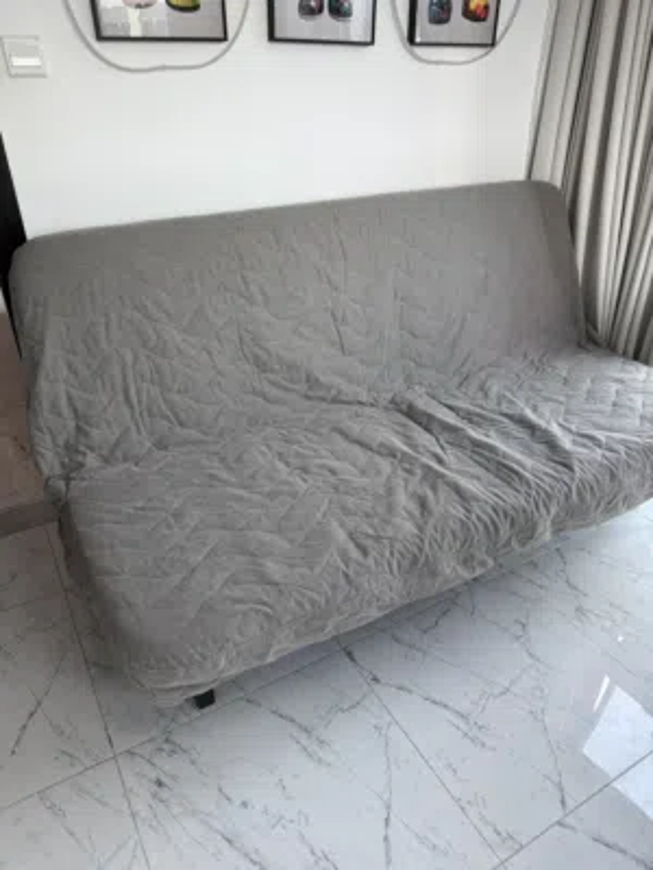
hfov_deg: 56.8
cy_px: 435
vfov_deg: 71.6
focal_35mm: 24
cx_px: 326
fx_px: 604
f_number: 1.78
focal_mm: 6.76
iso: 250
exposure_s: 1/60
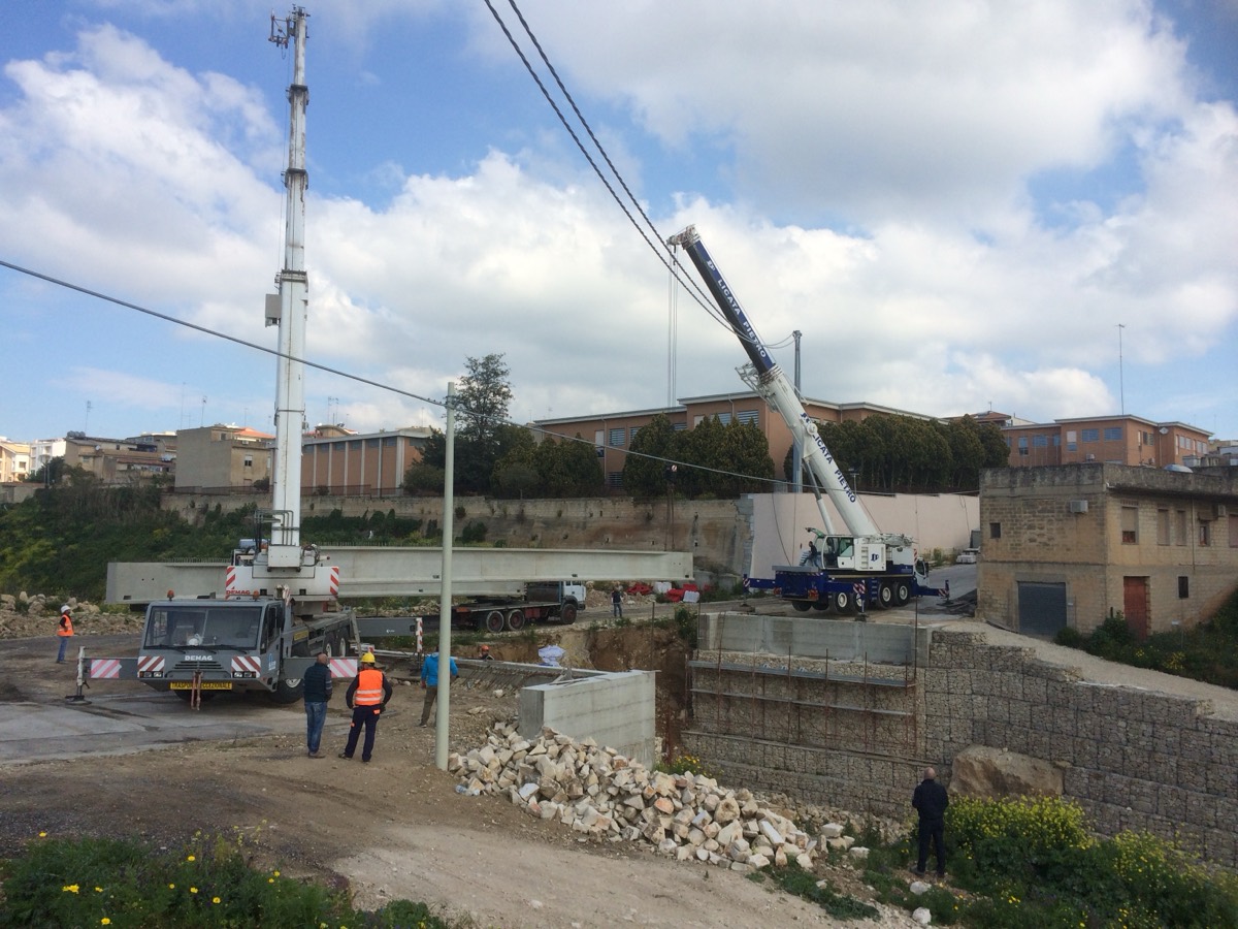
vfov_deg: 48.2
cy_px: 464
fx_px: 1037
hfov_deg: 61.7
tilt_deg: +4.4
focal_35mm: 29
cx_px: 619
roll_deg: -0.1
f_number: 2.2
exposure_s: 1/2283
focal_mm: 4.15
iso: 32
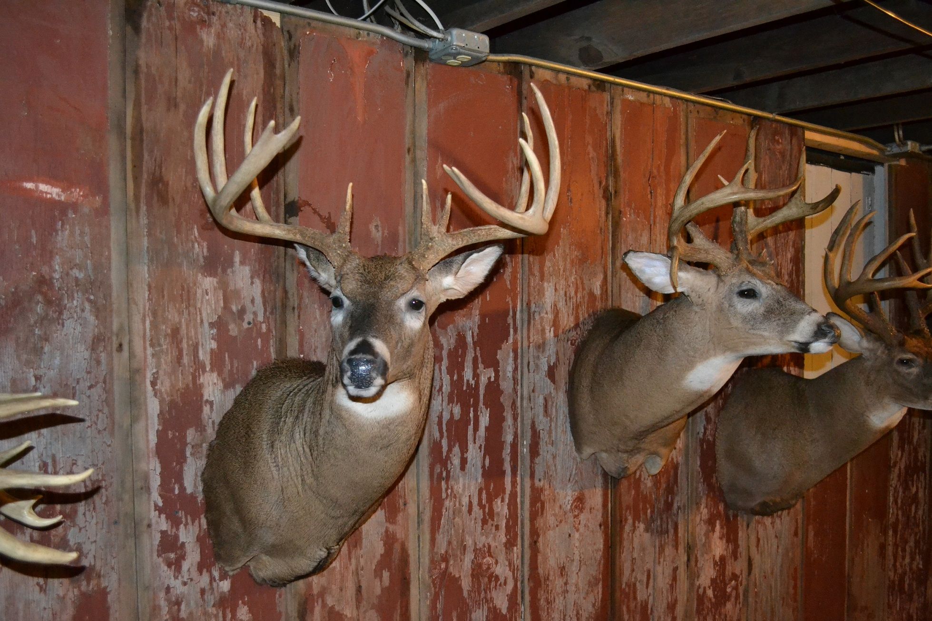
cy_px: 310
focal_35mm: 33
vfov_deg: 40.0
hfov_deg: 57.2
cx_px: 466
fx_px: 854
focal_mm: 22
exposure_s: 1/60
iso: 3200
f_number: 4
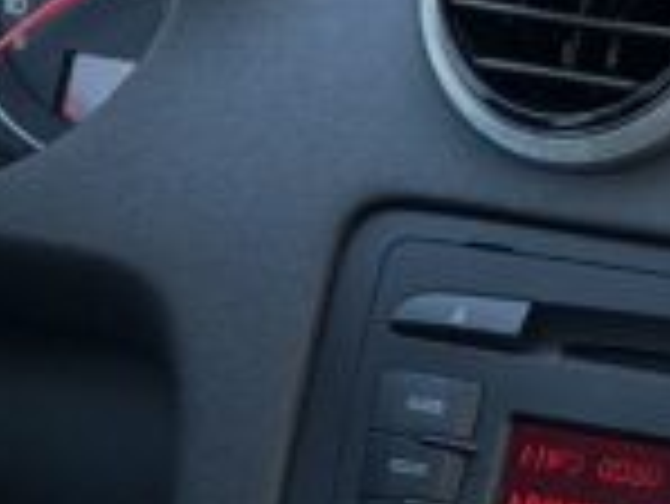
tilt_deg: -20.9
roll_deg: +0.4
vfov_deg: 4.5
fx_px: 6373
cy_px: 770
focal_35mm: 329
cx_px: 45
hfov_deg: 6.0
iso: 200
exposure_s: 1/113
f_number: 1.78
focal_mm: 6.76
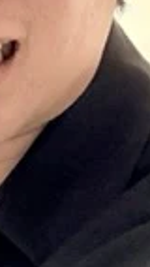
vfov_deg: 13.4
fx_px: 1038
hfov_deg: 7.8
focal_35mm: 147
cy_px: -190
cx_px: -176
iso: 200
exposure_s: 1/50
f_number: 1.9
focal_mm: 2.69
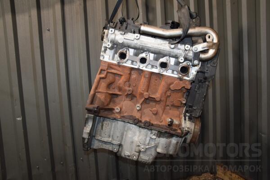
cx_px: 135
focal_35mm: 32
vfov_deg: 41.7
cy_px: 90
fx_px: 236
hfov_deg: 59.5
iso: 800
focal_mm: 21
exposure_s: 1/60
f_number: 5
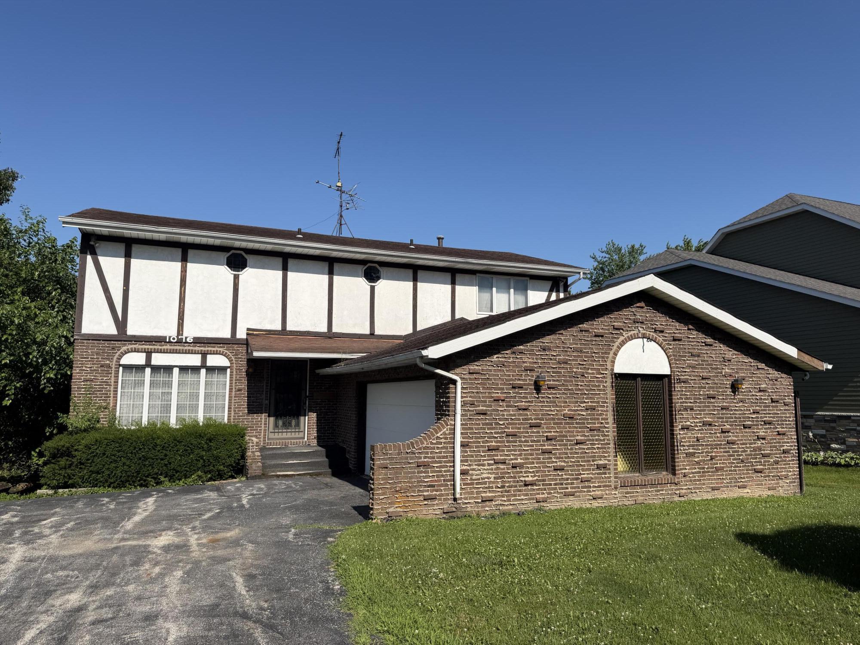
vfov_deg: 56.8
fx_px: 596
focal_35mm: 24
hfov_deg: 71.6
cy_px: 322
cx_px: 430
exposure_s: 1/5714
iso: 80
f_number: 1.78
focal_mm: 6.76
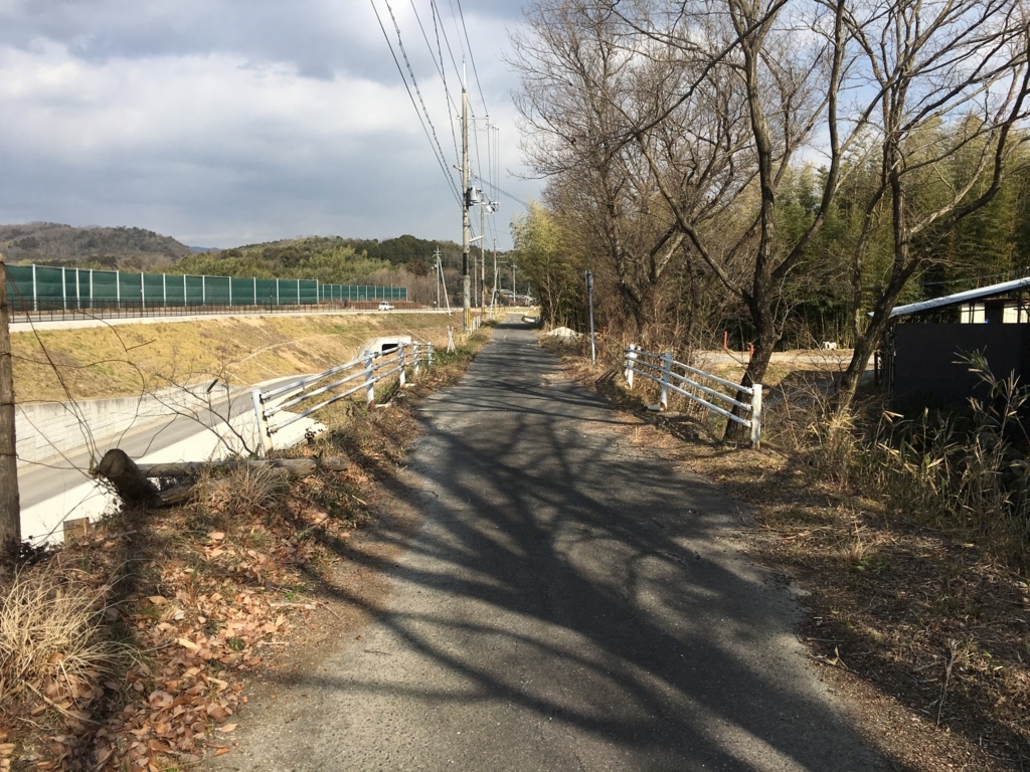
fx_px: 863
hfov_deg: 61.7
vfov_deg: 48.2
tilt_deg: -4.8
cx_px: 515
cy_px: 386
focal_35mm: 29
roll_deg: -0.7
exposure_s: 1/2262
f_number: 2.2
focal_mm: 4.15
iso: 25
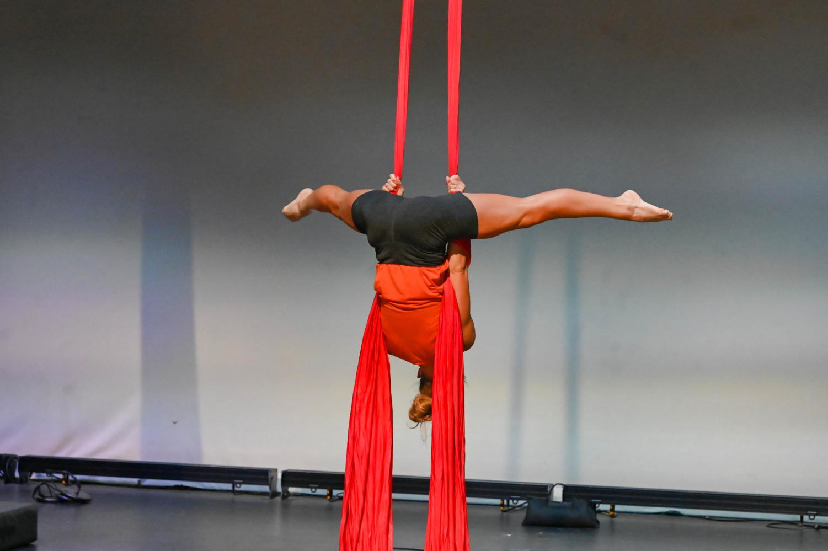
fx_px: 1954
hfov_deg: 23.9
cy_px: 276
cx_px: 414
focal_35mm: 85
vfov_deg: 16.1
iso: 16000
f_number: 5.6
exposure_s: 1/500
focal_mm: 85
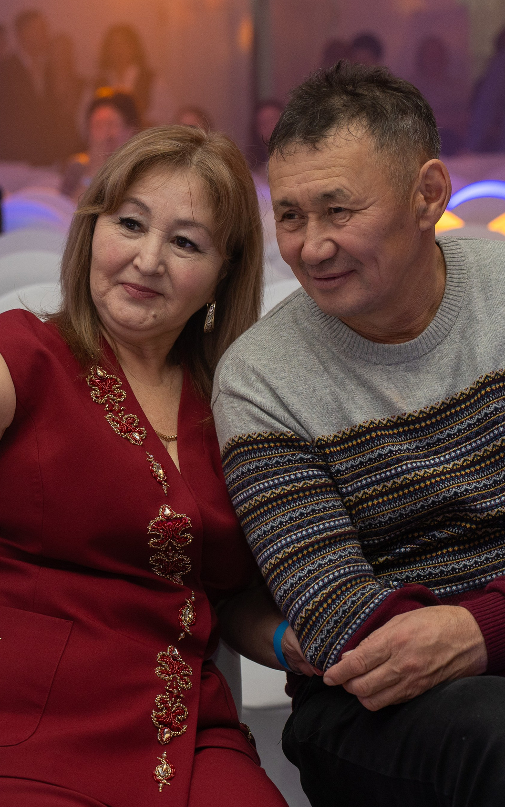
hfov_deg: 13.3
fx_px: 2158
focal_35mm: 98
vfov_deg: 21.2
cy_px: 385
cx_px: 107
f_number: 3.5
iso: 800
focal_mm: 60
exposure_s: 1/200
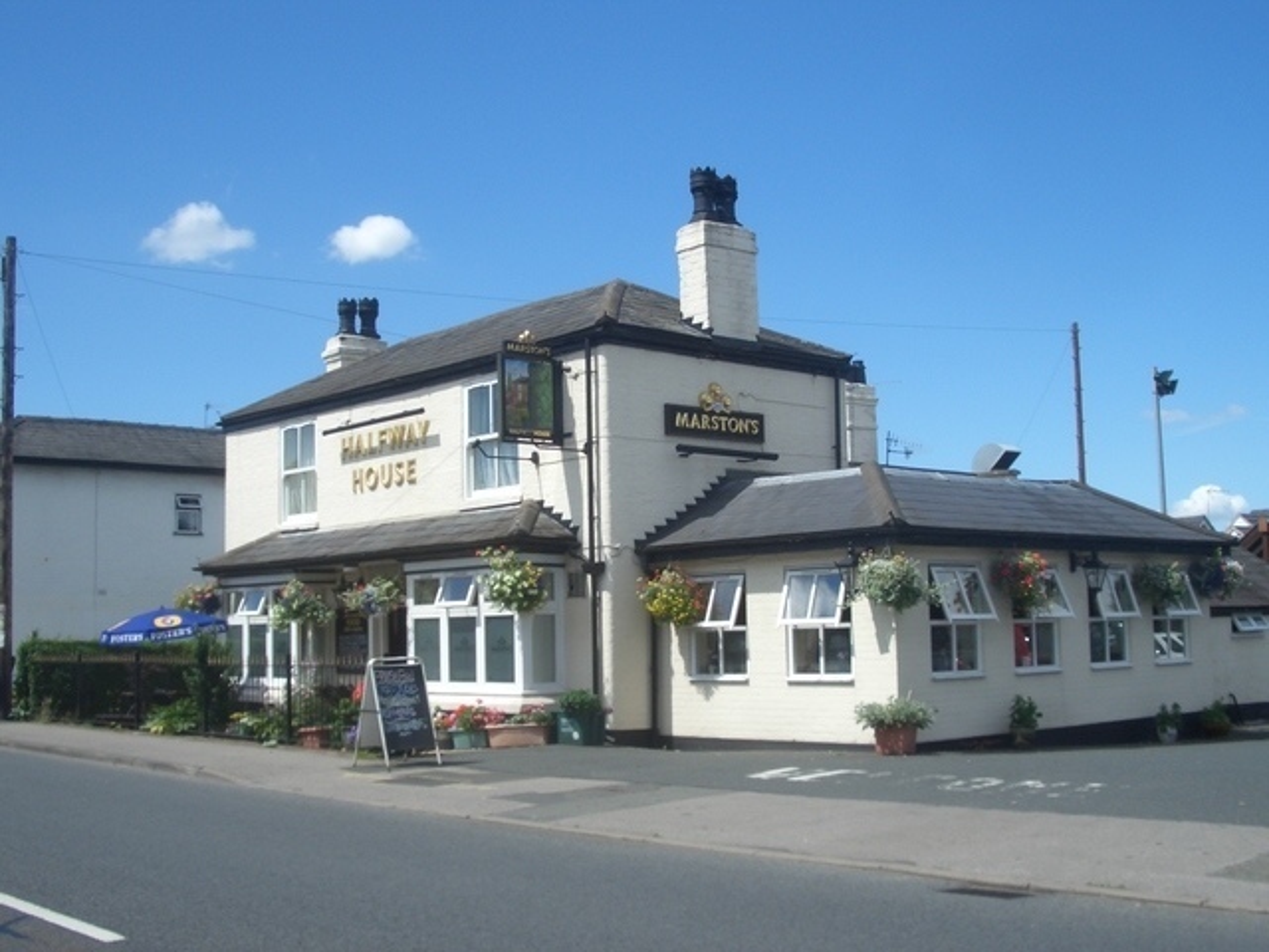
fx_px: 1503
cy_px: 476
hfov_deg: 45.8
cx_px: 634
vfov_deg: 35.1
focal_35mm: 41
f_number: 4.6
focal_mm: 6.8
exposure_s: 1/500
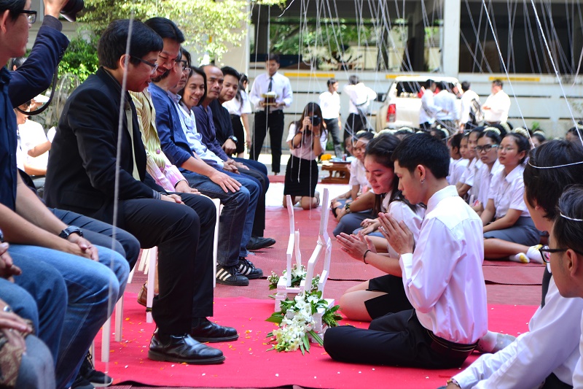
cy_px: 194
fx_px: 1336
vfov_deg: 16.5
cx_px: 292
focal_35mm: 82
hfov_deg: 24.6
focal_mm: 55
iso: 400
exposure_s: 1/200
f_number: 7.1
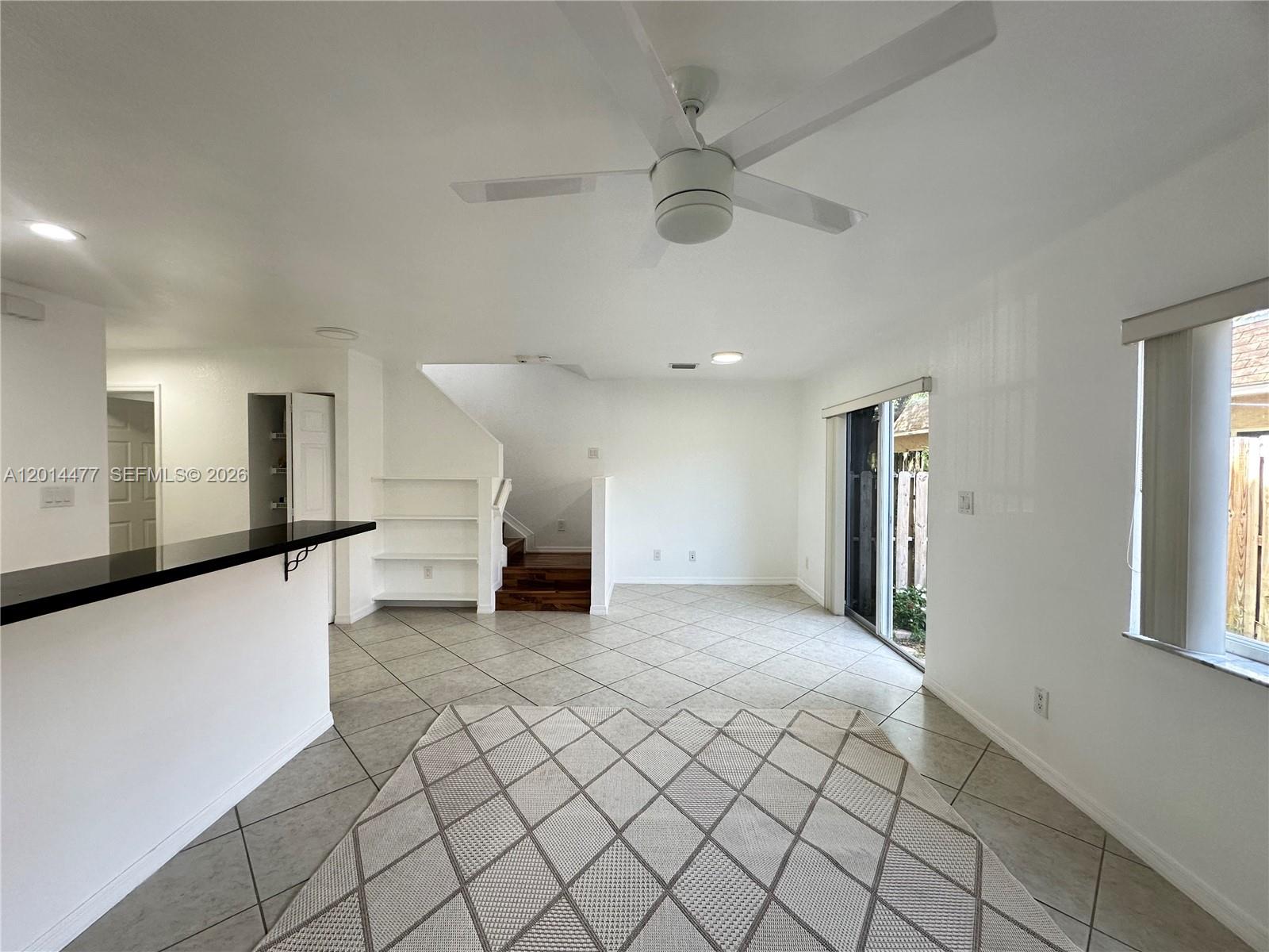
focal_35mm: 14
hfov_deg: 102.1
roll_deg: -0.6
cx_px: 634
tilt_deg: +0.0
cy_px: 476
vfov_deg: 85.7
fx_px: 513
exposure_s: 1/120
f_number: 2.2
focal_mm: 2.22
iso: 160
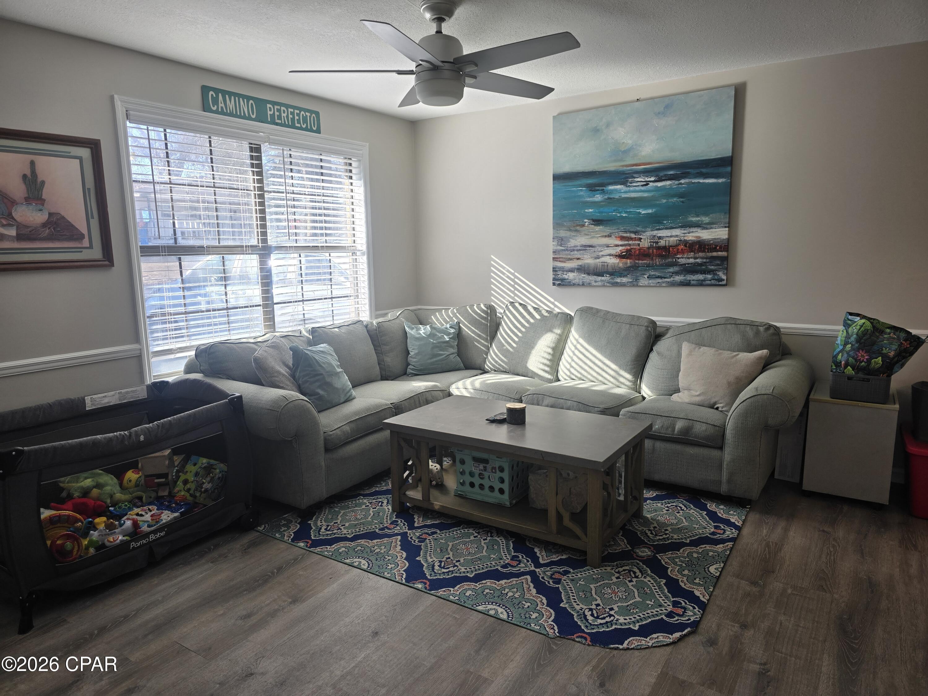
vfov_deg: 58.9
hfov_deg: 73.9
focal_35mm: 23
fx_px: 617
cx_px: 464
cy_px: 348
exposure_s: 1/180
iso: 40
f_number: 1.7
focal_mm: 6.3
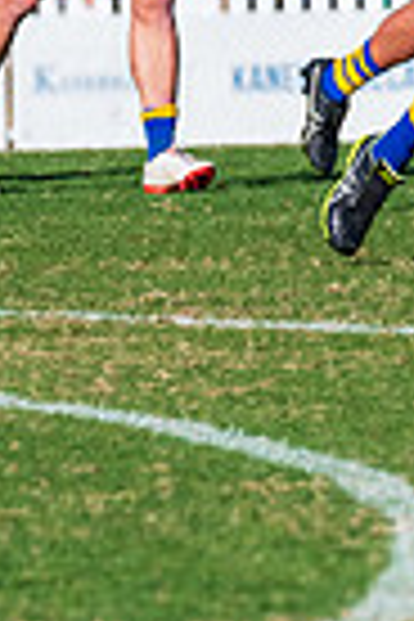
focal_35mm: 1687
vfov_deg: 1.2
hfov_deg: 0.8
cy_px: 31
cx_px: 866
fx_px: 29098
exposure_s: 1/2000
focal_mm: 350
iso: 800
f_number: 10
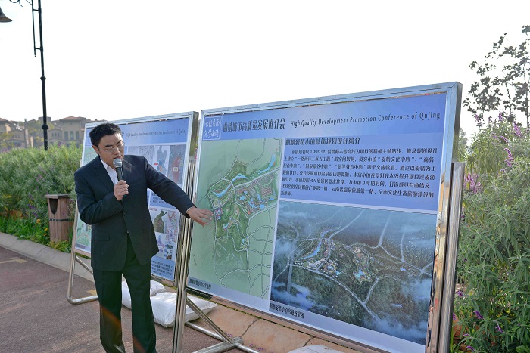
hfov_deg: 54.4
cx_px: 265
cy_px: 176
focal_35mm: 35
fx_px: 515
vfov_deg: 37.9
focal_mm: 35
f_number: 8
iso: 125
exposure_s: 1/250
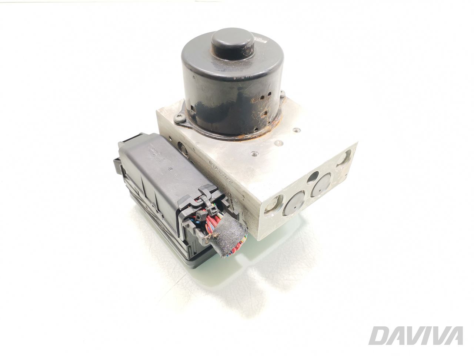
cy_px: 178
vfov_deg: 53.1
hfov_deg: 67.3
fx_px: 356
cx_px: 237
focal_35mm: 26
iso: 100
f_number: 1.8
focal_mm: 4.75
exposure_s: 1/100
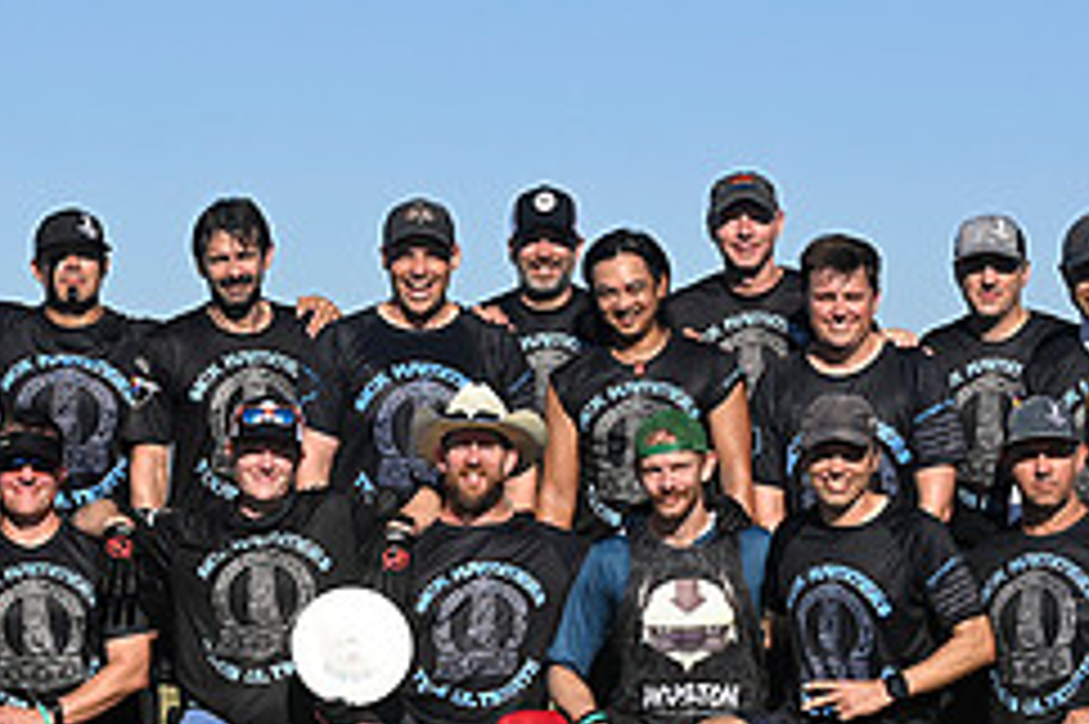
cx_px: 315
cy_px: 366
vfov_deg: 6.4
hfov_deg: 9.5
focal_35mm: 216
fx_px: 6529
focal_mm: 90
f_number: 7.1
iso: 160
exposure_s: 1/800
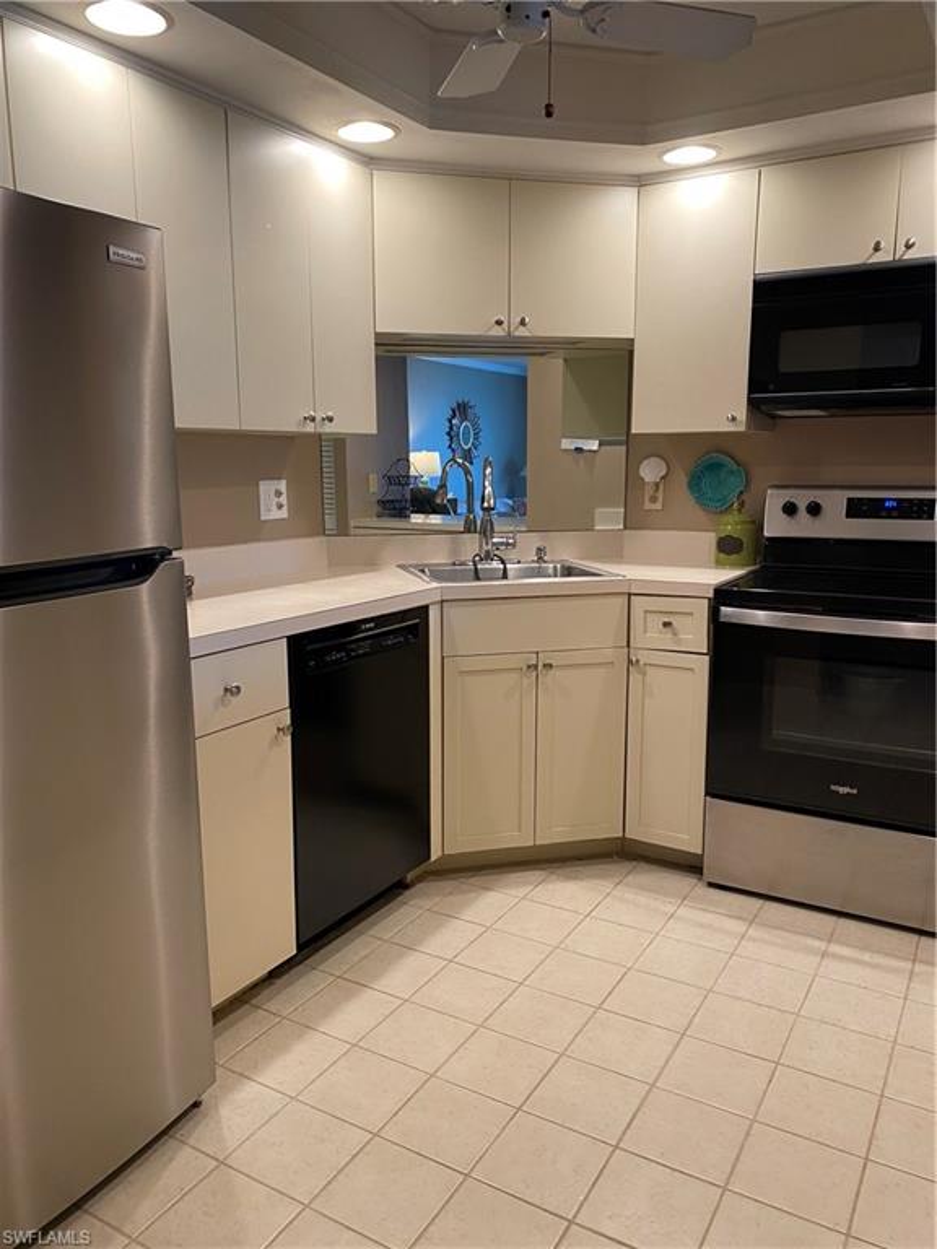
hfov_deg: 53.1
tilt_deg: -10.2
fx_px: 938
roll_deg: +0.5
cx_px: 468
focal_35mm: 26
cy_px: 624
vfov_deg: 67.3
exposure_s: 1/60
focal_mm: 4.25
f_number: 1.8
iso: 100
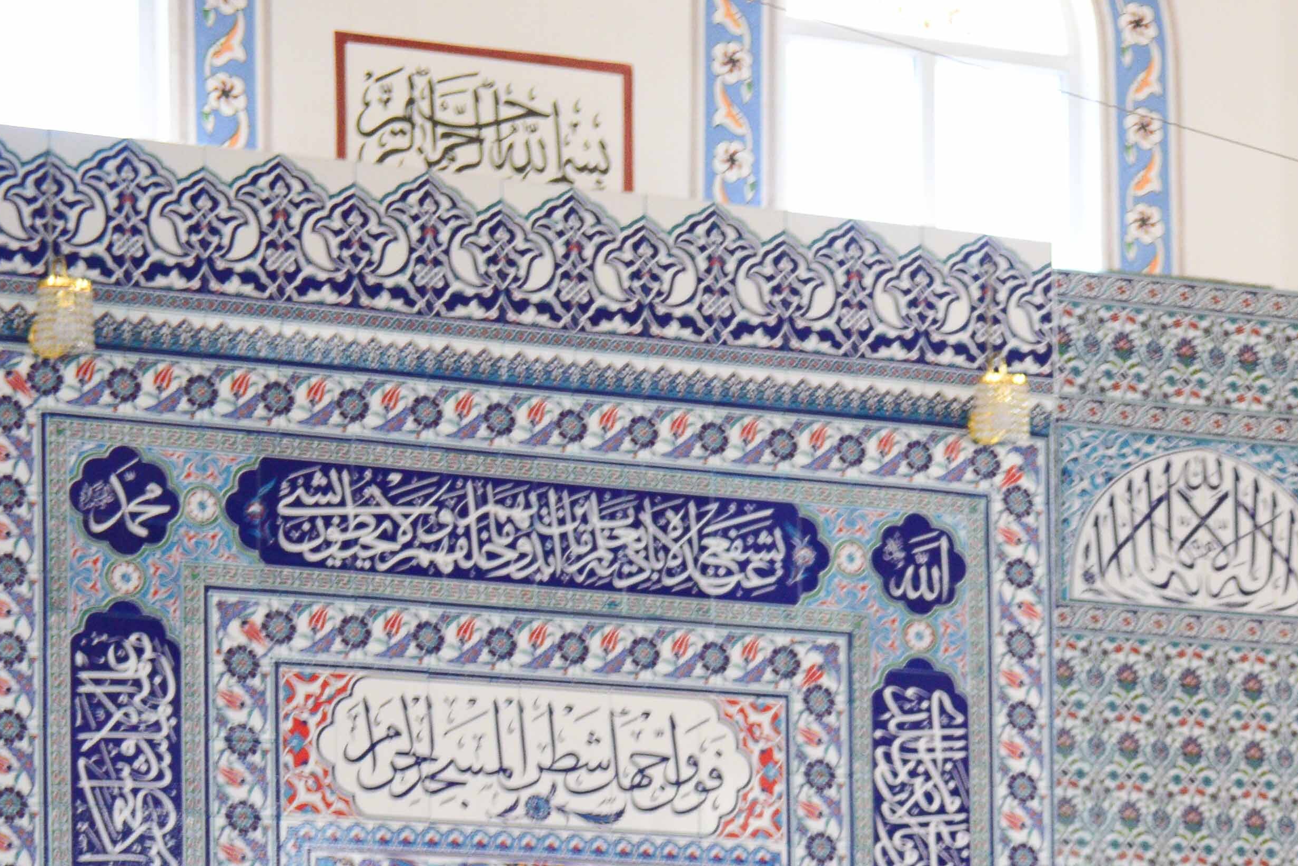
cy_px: 1249
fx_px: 6455
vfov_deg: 7.6
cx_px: 1735
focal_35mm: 179
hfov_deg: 11.2
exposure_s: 1/320
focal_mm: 60
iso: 1600
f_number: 2.8
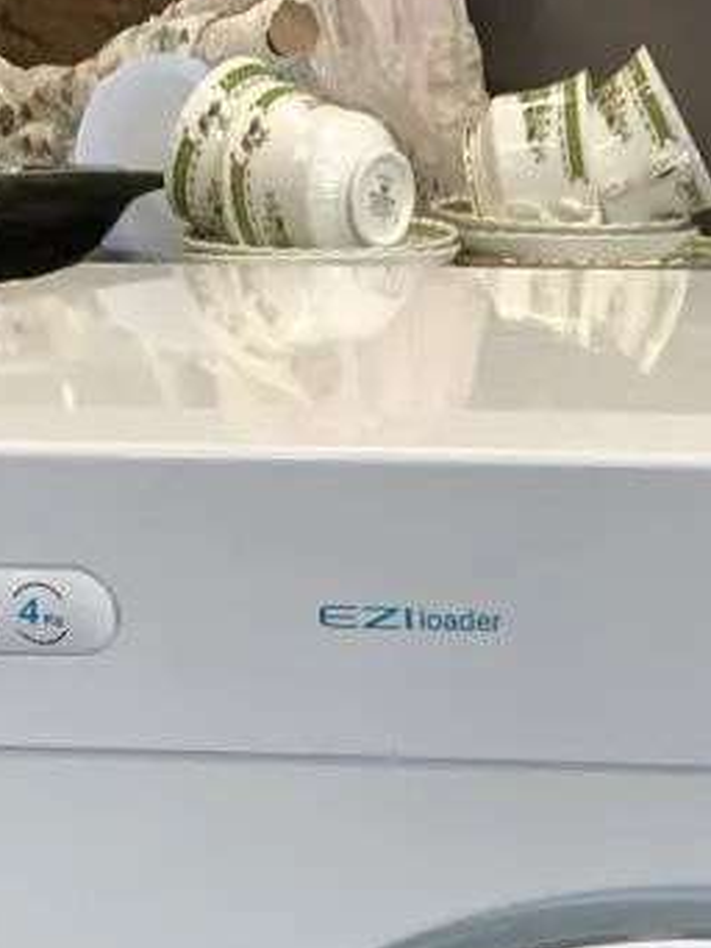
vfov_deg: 21.7
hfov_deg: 18.5
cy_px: 1334
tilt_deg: -31.5
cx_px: 694
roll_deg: -1.3
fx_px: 2135
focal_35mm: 78
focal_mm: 4.25
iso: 64
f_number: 1.8
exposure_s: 1/100
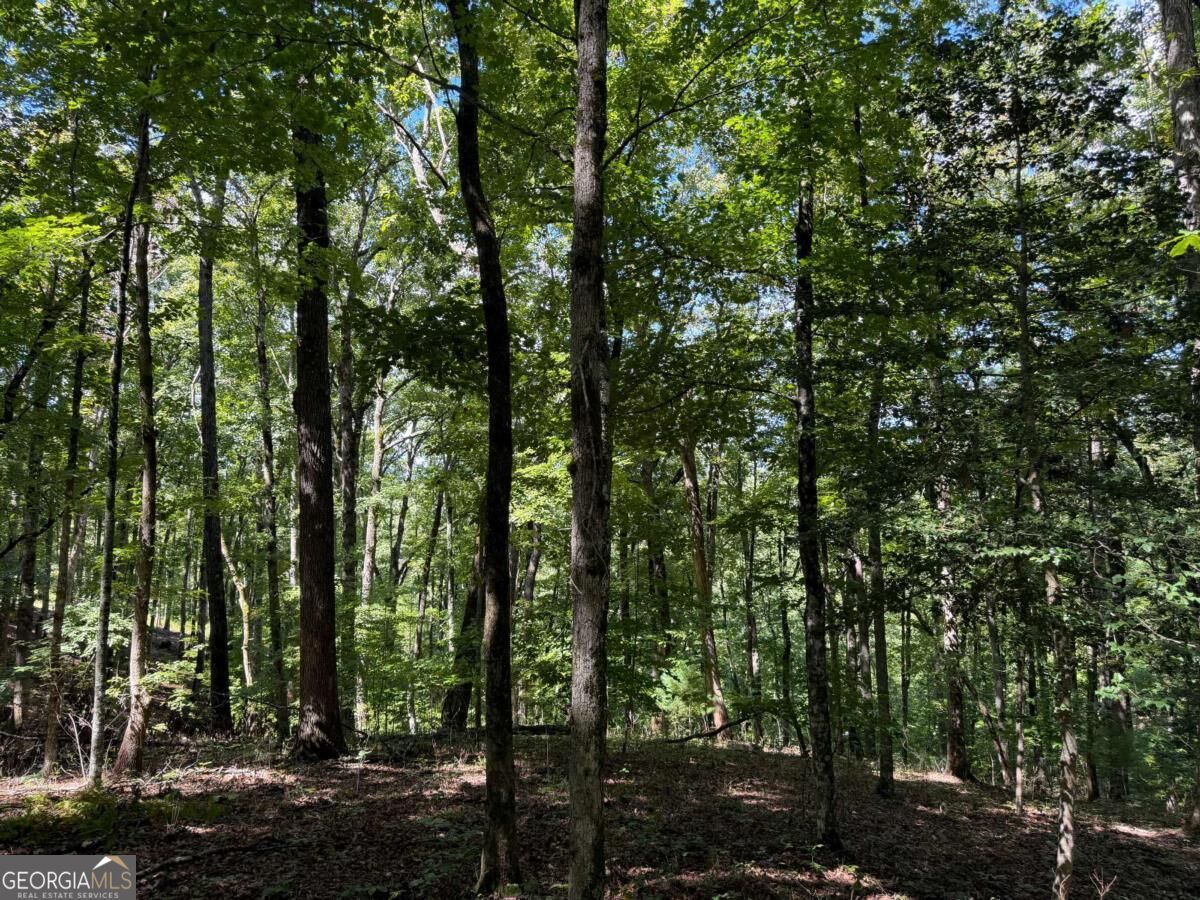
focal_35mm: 24
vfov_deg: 56.8
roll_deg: -1.0
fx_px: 832
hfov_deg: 71.6
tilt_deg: +2.0
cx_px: 600
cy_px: 450
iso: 80
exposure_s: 1/194
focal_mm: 6.76
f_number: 1.78
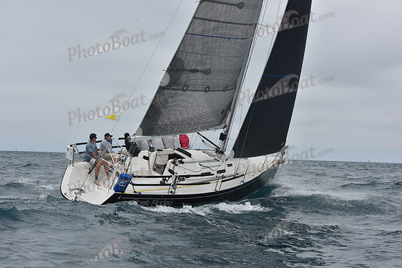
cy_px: 134
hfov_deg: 28.8
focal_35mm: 70
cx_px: 201
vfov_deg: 19.5
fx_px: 782
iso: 250
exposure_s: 1/800
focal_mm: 70
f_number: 10
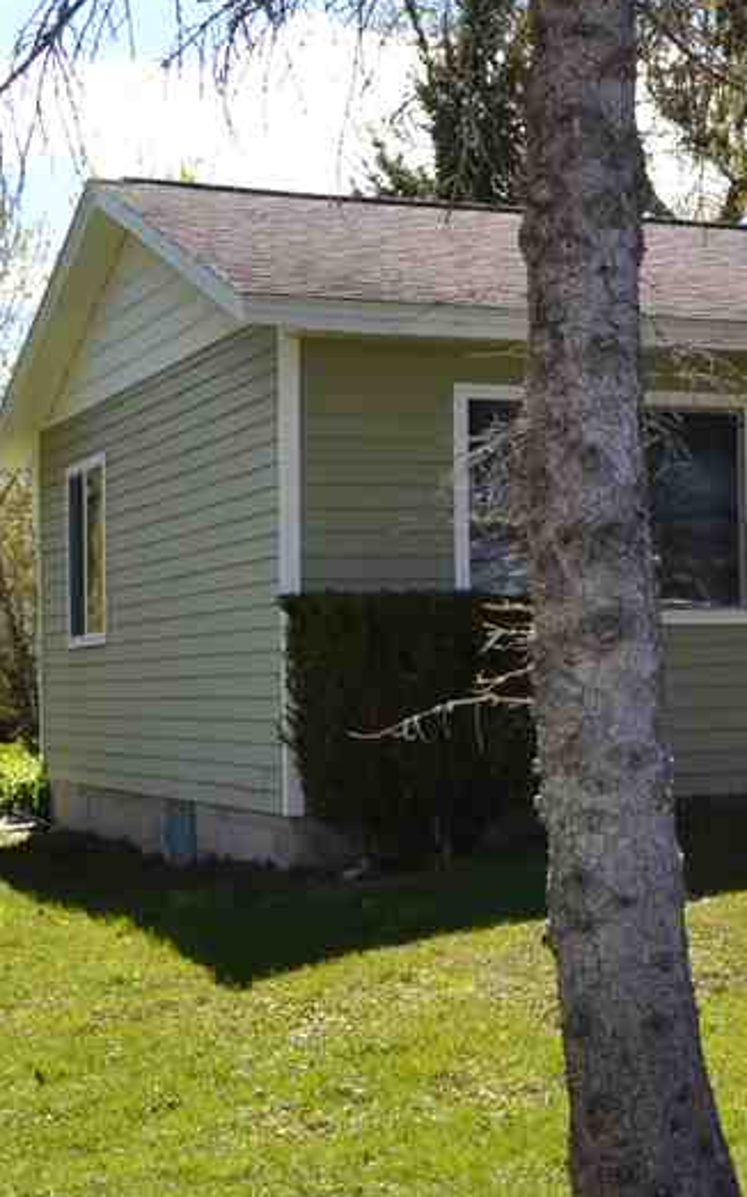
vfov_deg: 27.5
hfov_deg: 16.2
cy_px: 584
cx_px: 1059
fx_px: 2444
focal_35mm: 75
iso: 100
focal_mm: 20
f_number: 7.1
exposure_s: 1/200
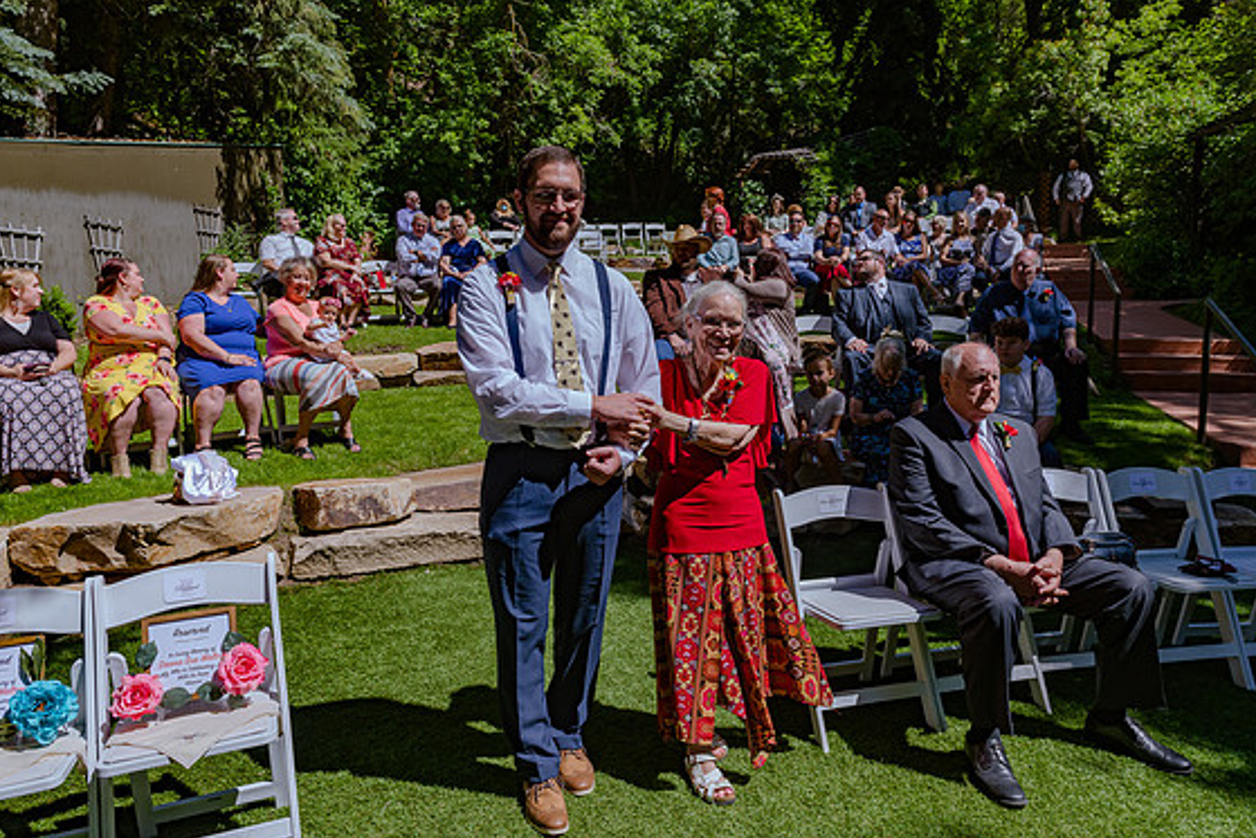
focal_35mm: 25
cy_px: 415
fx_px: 872
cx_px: 626
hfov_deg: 71.5
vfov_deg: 51.3
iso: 160
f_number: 8
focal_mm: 24
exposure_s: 1/500
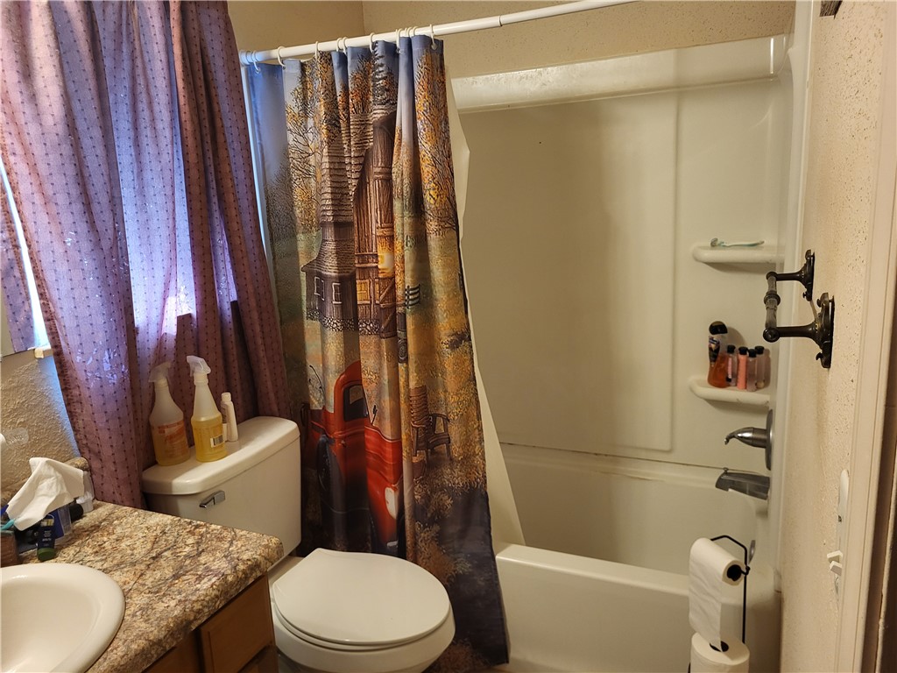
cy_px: 336
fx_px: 674
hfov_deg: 67.3
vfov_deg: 53.1
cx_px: 448
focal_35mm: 26
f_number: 1.8
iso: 250
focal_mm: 5.4
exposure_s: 1/120
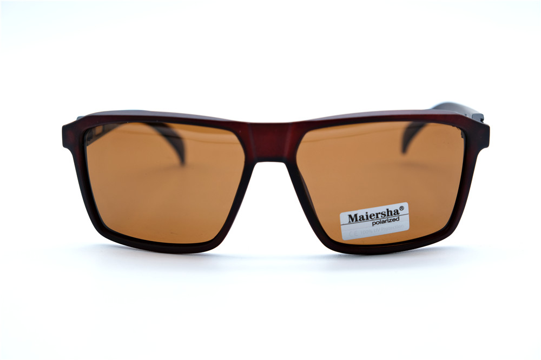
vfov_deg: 24.2
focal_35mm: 56
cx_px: 270
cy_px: 180
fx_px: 841
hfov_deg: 35.7
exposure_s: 1/120
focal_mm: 37.4
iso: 160
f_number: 5
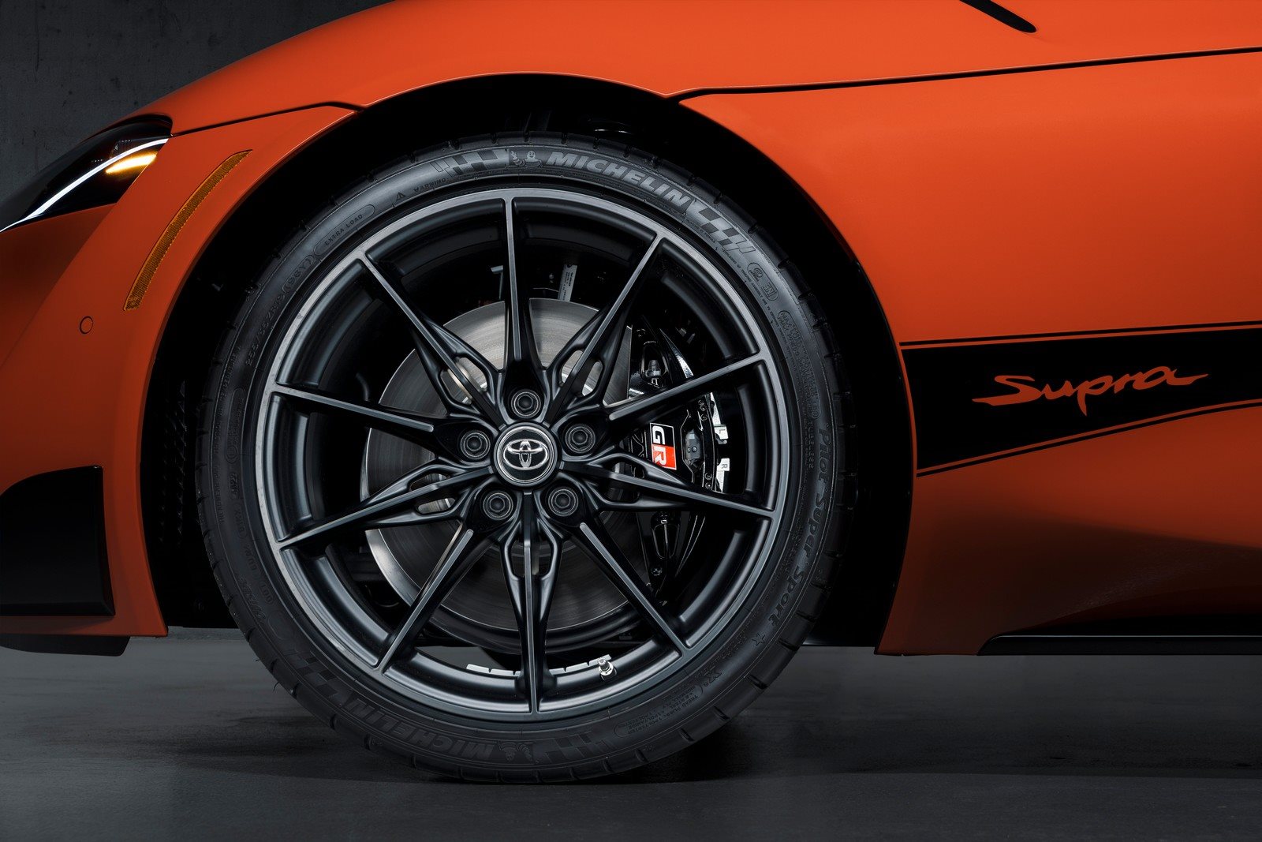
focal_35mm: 50
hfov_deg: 39.6
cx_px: 631
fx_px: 1753
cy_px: 421
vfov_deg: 27.0
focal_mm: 50
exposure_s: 3.2
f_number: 8
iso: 100
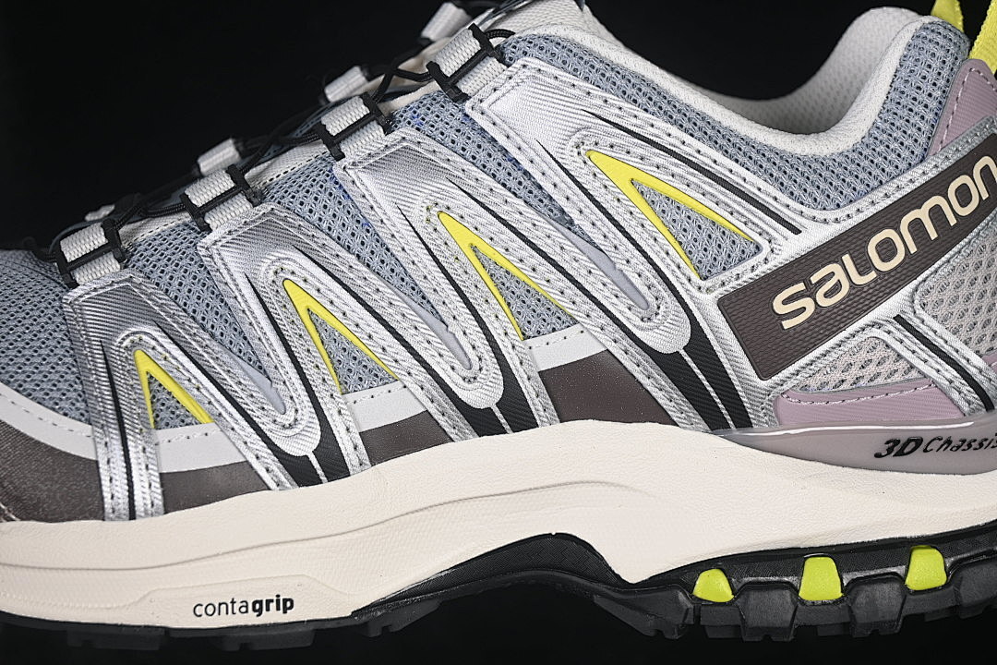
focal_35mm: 75
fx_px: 2077
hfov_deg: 27.0
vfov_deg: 18.2
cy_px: 332
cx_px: 498
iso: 160
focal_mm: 50
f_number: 7.1
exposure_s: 1/80
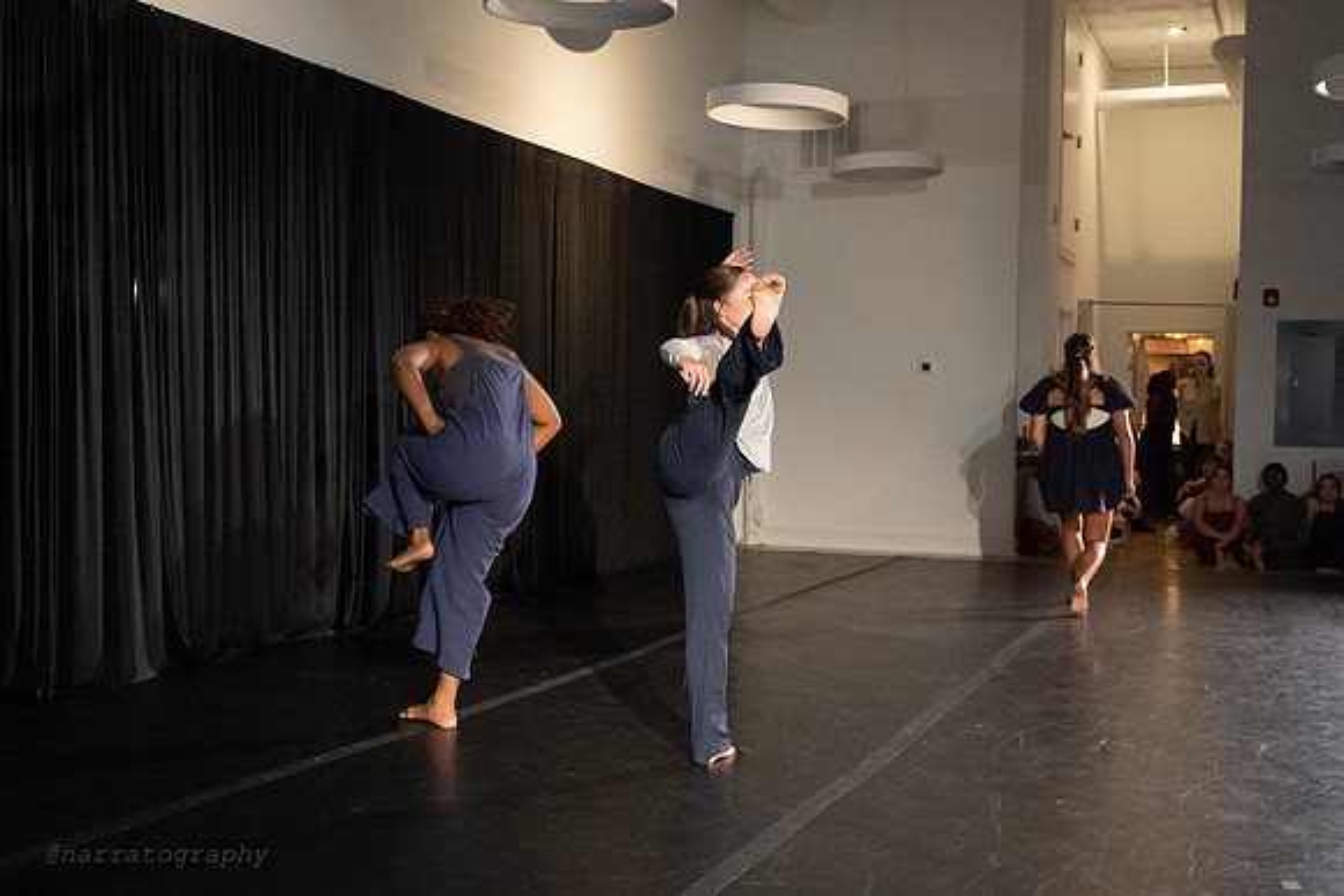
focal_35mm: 43
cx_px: 681
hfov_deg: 45.4
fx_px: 1606
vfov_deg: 31.2
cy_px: 463
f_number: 3.5
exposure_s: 1/400
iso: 6400
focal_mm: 28
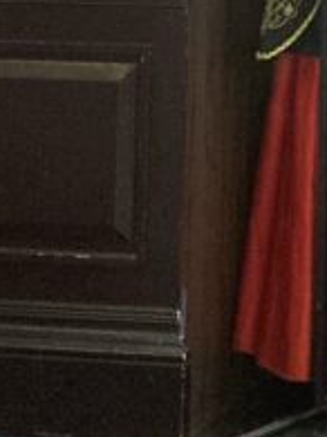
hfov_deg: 9.3
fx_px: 1854
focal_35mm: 147
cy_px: -511
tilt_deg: +9.1
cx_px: 690
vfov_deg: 11.7
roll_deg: +1.3
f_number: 1.8
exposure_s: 1/40
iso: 400
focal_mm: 3.99
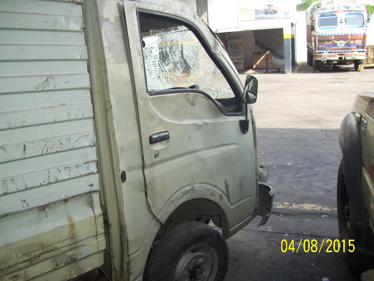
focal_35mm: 34
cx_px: 187
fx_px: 367
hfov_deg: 54.0
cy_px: 140
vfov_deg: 41.8
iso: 80
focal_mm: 5.7
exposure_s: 1/125
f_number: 2.9
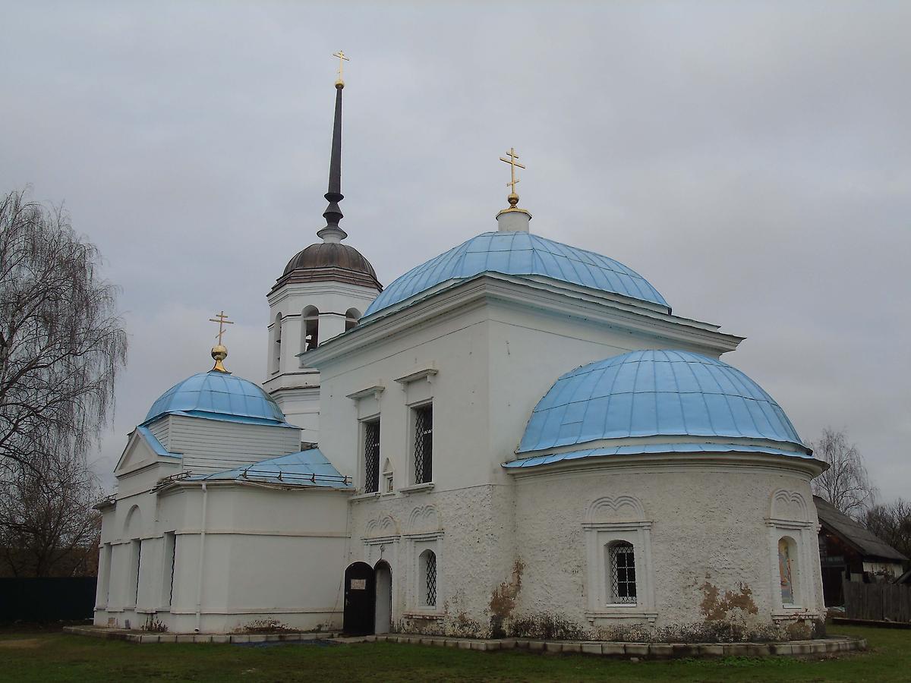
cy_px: 342
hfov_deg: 54.0
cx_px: 456
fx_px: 895
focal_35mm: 34
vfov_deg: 41.8
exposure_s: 1/1000
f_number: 3.9
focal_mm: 6.1
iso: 80
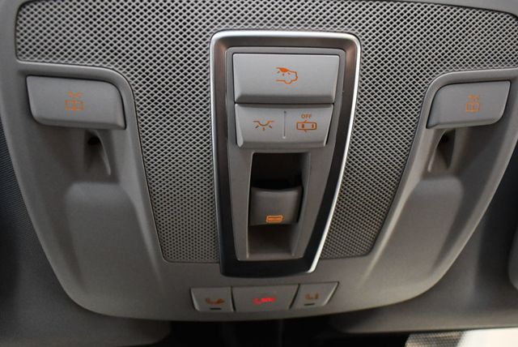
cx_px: 259
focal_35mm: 36
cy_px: 174
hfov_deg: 53.1
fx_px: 518
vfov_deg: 36.9
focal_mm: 18
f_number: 3.5
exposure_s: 1/80
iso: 3200
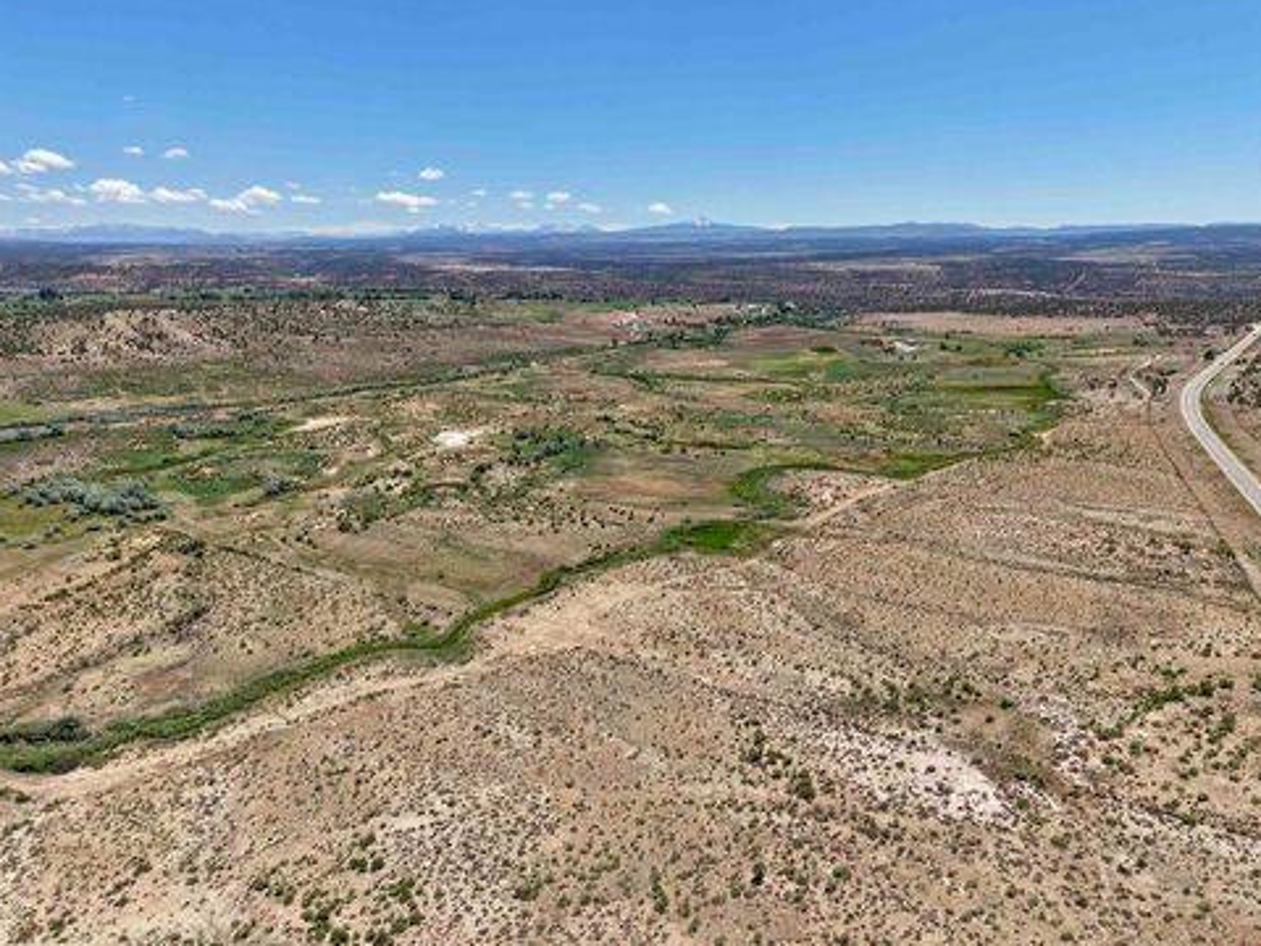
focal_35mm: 25
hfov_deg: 69.4
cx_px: 633
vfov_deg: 54.9
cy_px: 461
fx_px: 911
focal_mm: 8.67
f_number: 1.8
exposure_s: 1/3200
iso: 100
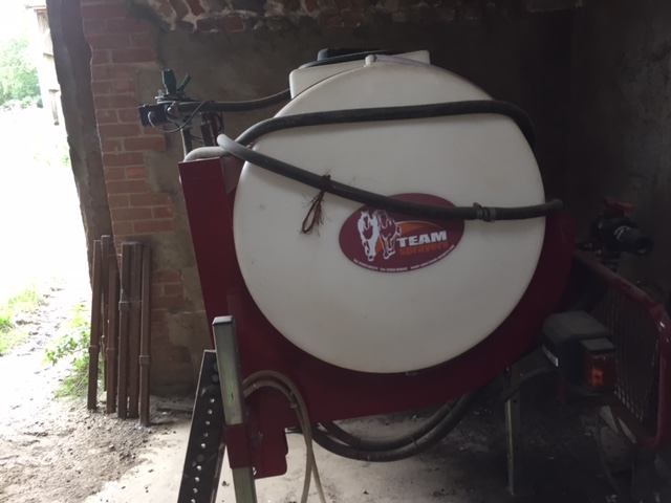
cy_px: 252
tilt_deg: -11.5
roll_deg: +2.3
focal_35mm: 29
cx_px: 336
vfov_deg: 48.2
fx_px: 562
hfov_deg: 61.7
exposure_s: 1/33
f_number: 2.2
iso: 50
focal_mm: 4.15
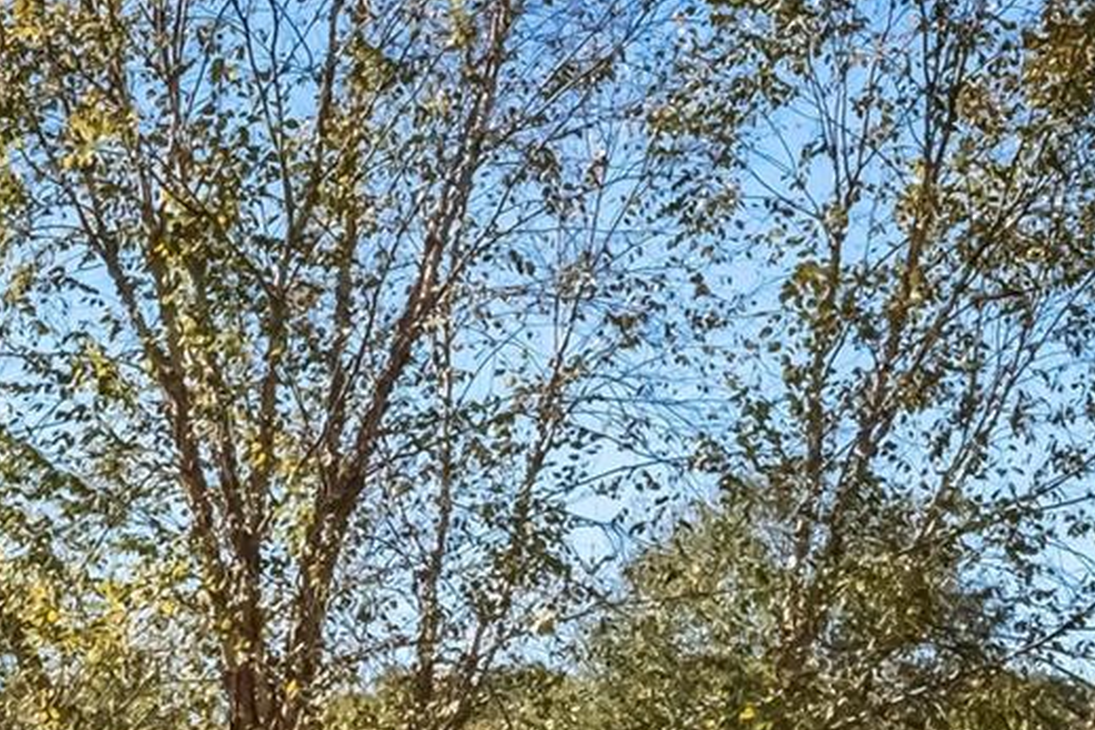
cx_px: -435
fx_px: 4319
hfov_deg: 13.8
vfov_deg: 9.5
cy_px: 948
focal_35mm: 142
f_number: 14
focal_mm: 36
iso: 4000
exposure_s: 1/2000
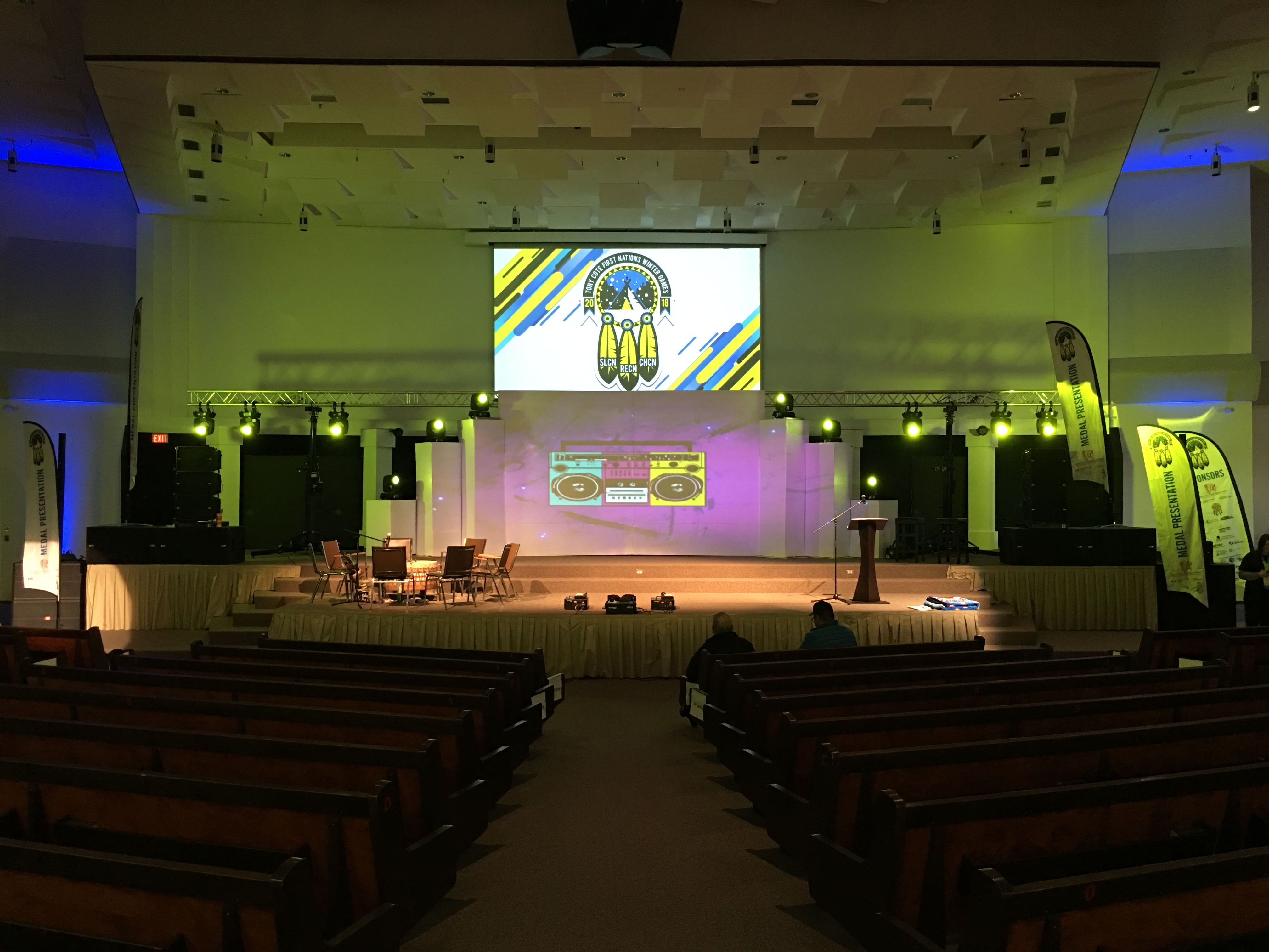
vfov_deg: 48.2
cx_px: 634
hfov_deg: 61.7
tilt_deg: +1.1
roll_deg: -0.7
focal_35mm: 29
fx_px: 1063
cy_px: 476
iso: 50
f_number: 2.2
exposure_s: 1/4
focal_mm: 4.15
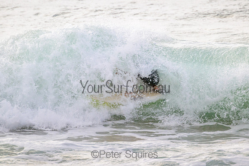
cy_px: 67
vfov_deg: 1.4
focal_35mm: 951
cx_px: 148
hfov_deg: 2.2
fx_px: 6577
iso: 1100
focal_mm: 800
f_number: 11
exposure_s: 1/2000
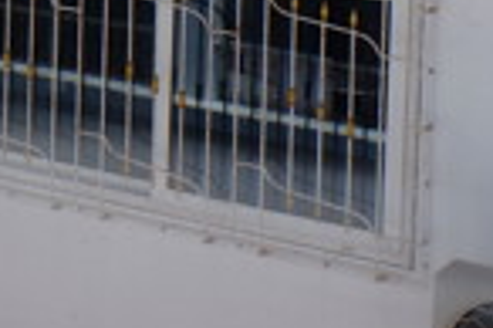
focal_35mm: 136
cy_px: -298
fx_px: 1860
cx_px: -368
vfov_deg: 9.5
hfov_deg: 13.6
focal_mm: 22.2
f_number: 9
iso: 200
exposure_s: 1/480
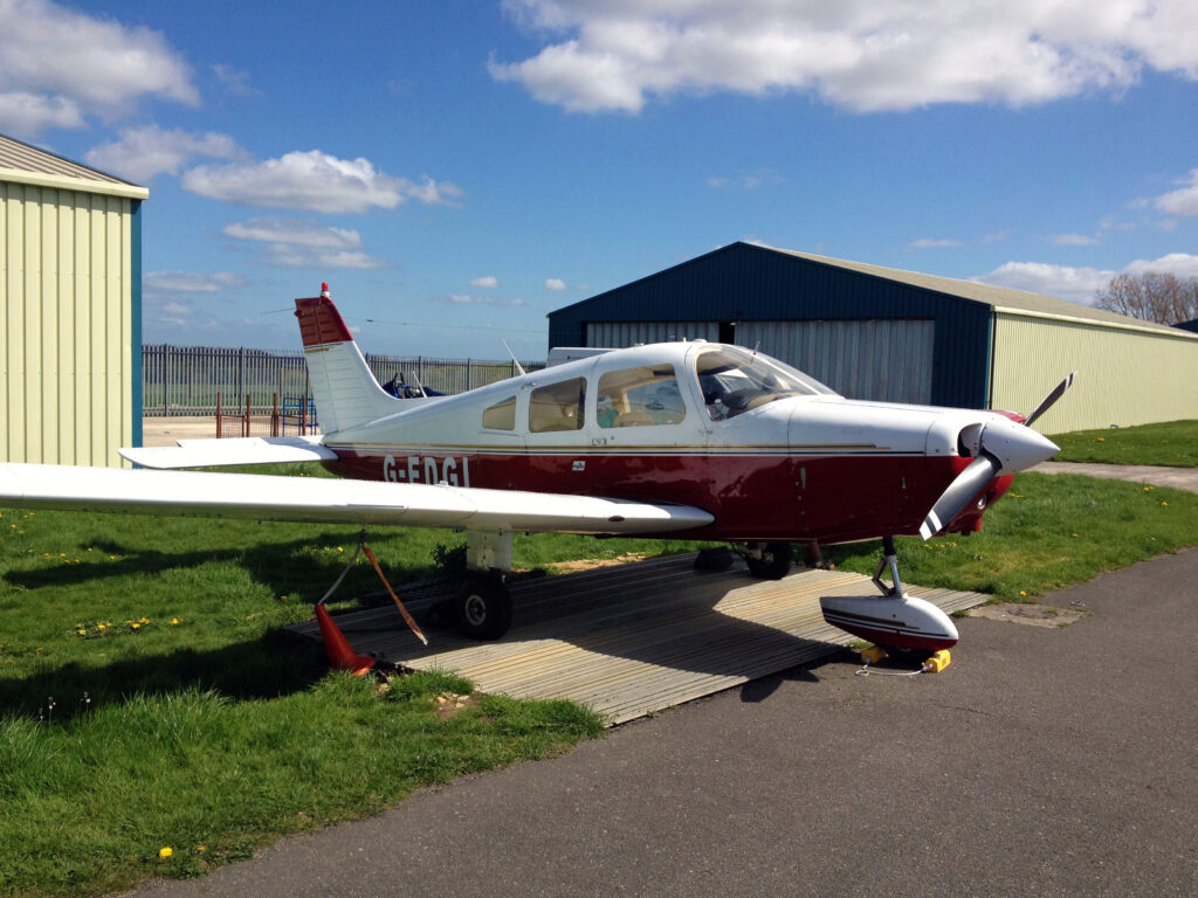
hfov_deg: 52.6
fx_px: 1211
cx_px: 599
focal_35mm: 35
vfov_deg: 40.7
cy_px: 449
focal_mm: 4.28
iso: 50
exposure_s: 1/2045
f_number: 2.4
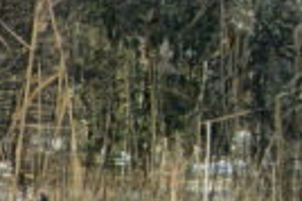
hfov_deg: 8.0
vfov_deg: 6.5
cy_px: 360
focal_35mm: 206
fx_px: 1726
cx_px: -705
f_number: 8
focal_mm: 18
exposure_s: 1/60
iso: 100
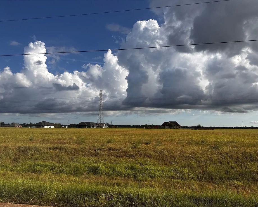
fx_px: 198
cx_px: 135
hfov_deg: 66.0
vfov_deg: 54.9
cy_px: 107
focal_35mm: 26
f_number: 1.78
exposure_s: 1/6410
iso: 80
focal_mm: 6.76
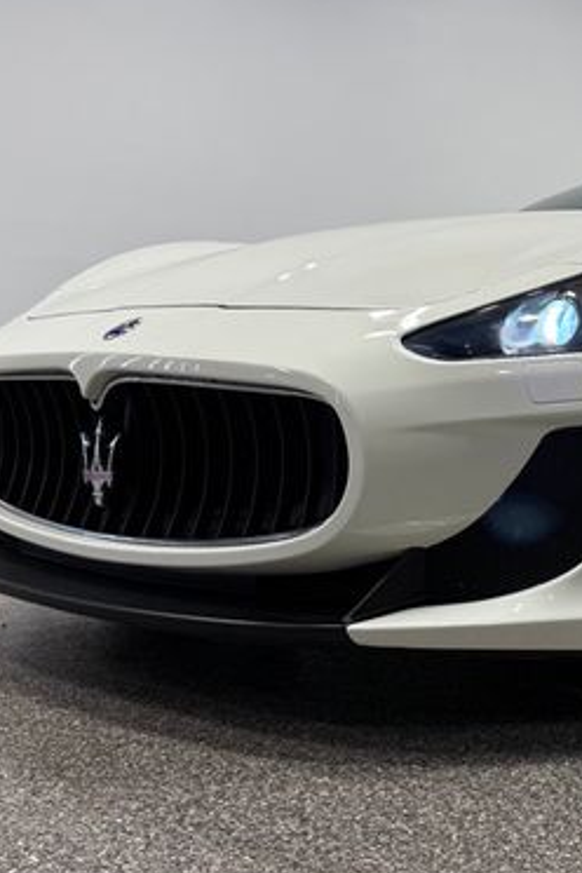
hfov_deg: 29.7
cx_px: 537
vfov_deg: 45.4
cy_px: 420
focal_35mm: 43
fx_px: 1043
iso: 80
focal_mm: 6.76
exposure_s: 1/397
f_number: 1.78
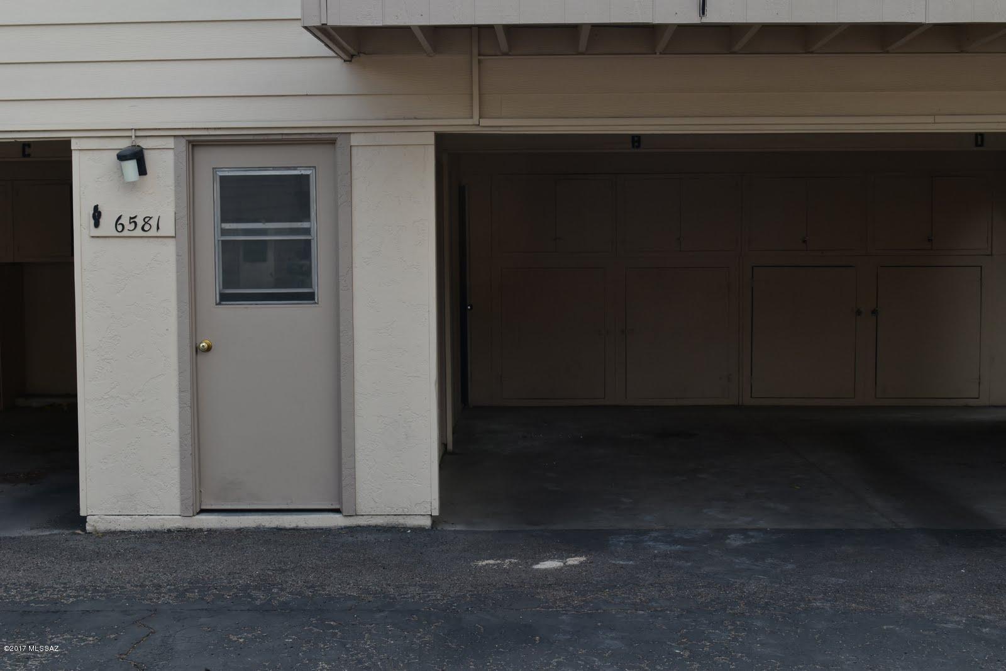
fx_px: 1341
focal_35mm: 48
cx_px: 503
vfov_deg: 28.1
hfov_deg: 41.1
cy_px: 336
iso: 400
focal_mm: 32
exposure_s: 1/100
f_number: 9
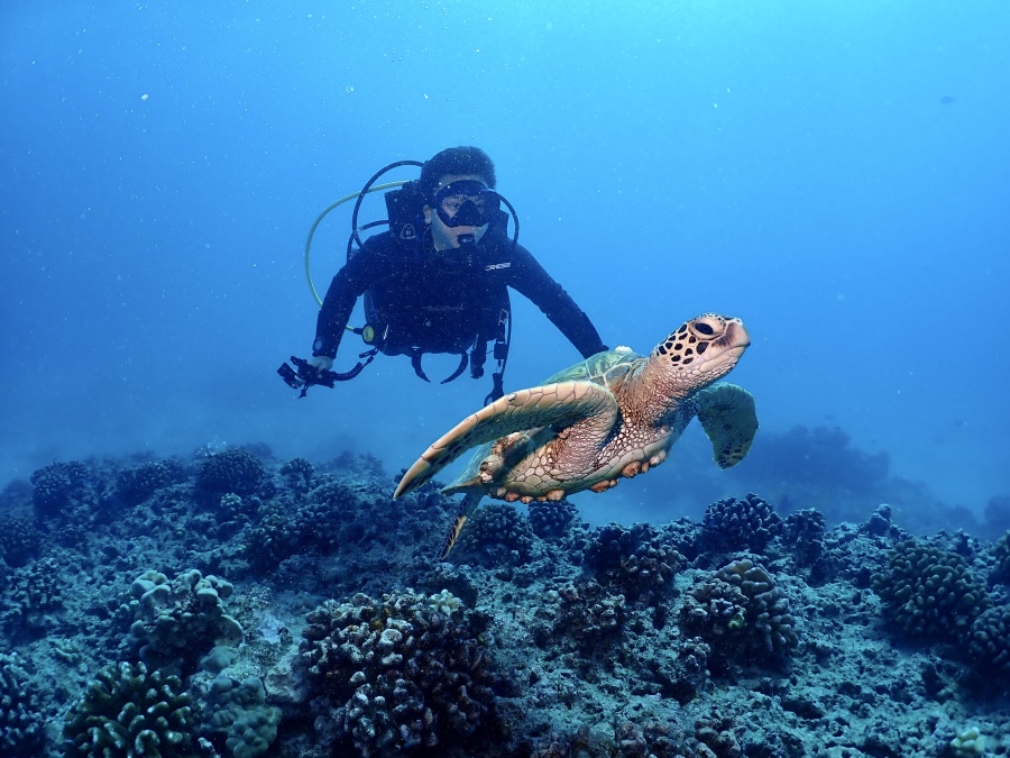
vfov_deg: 54.9
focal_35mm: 25
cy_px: 379
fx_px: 729
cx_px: 505
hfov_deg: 69.4
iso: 100
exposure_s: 1/640
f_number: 2.8
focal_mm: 4.5
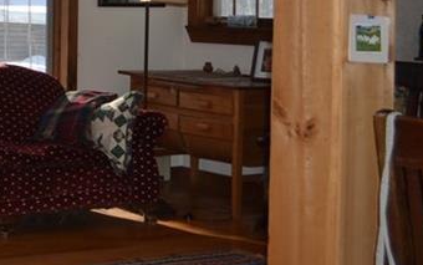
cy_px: -57
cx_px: -126
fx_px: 1061
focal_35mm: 92
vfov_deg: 13.8
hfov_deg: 20.6
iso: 110
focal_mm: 20
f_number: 4
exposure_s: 1/125
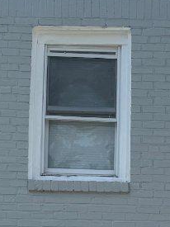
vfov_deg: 13.6
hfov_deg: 10.7
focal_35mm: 134
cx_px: 240
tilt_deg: +7.2
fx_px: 878
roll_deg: +0.2
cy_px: 372
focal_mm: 6.76
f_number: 1.78
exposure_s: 1/4310
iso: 80
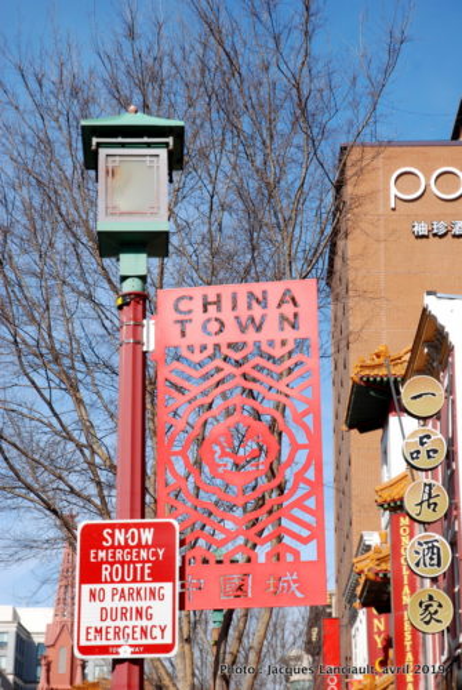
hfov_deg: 17.6
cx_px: 231
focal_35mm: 78
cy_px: 345
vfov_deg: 26.0
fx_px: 1496
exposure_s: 1/200
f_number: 7.1
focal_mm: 52
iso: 100
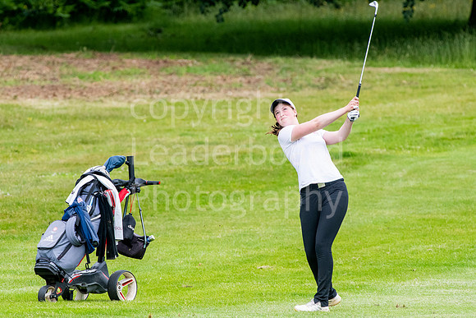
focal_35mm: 660
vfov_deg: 2.1
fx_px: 8728
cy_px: 159
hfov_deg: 3.1
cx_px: 238
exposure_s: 1/1000
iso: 1600
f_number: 7.1
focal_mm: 440
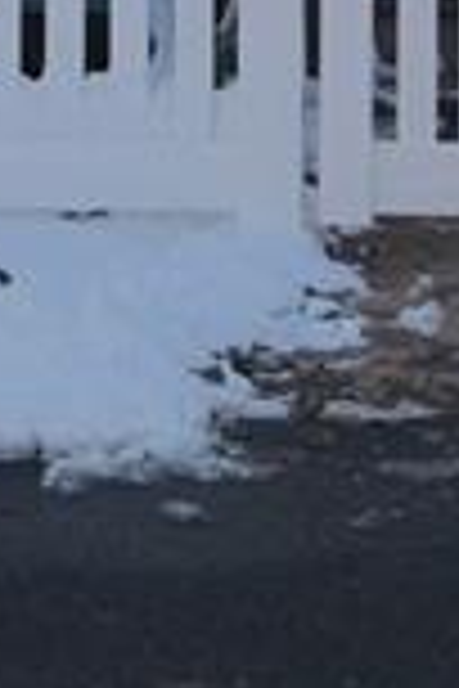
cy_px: -845
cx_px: 216
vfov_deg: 10.2
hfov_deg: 7.6
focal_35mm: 181
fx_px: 3461
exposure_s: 1/200
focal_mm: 24
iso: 100
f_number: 7.1
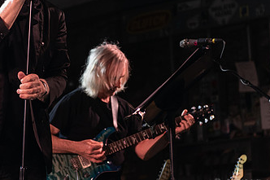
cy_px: 39
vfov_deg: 9.7
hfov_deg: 14.5
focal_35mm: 141
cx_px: 83
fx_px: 1057
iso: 1600
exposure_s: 1/500
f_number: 3.2
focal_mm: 70
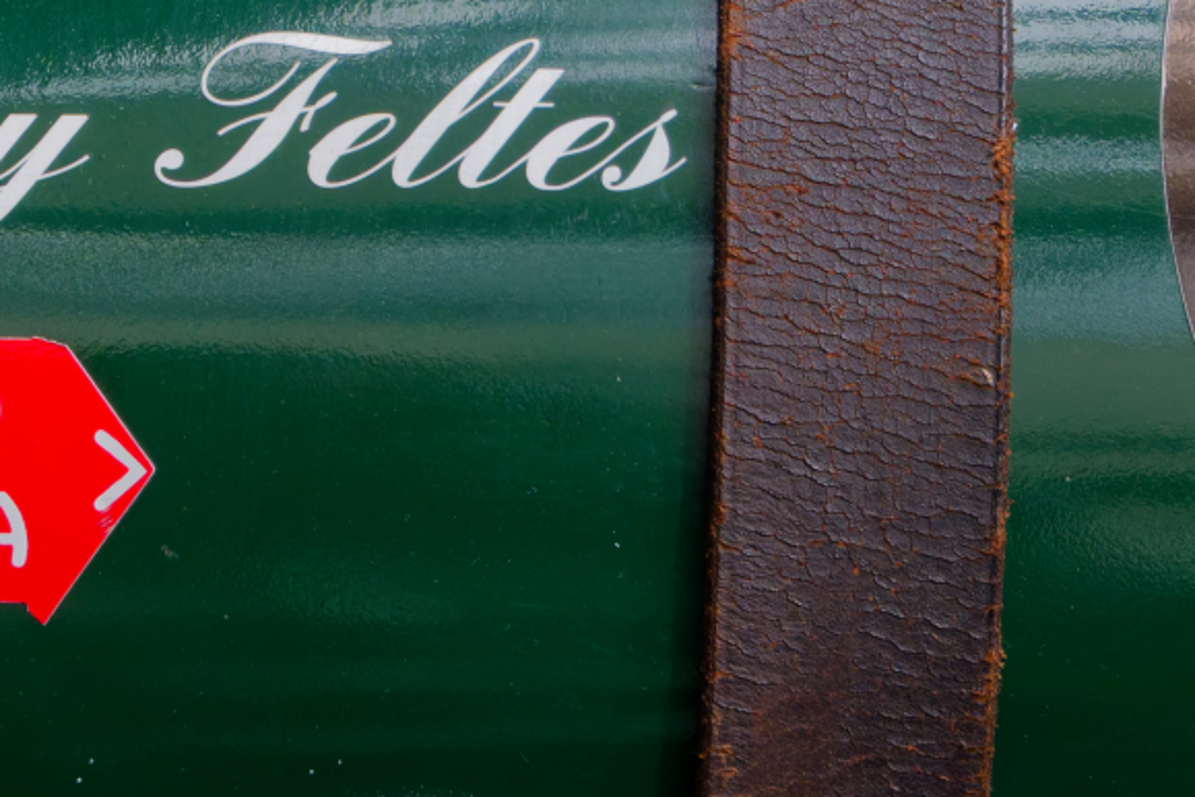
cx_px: 1092
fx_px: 7734
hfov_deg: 8.8
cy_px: -217
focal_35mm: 233
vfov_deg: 5.9
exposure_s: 1/80
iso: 800
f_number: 6.3
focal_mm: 50
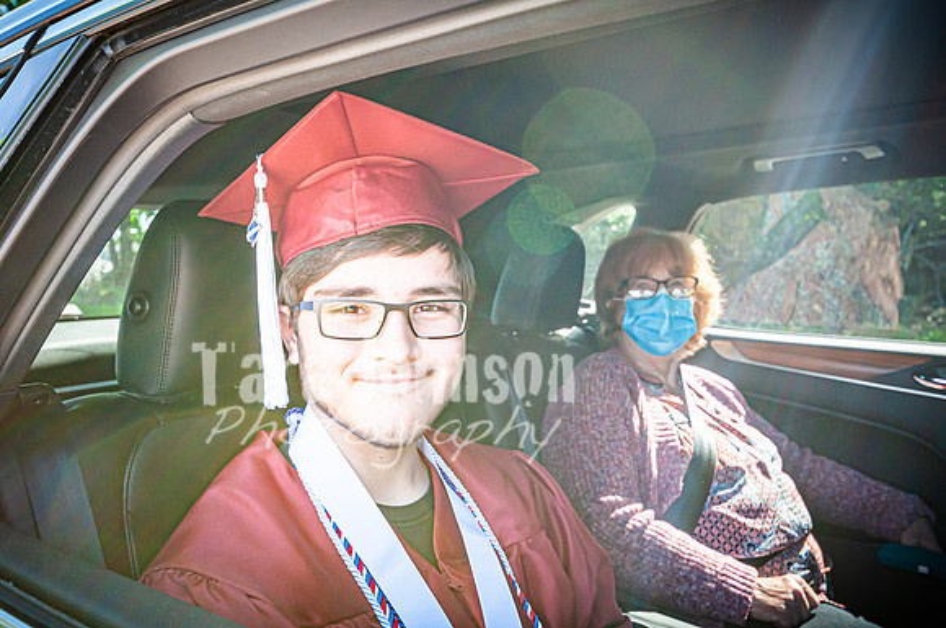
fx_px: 787
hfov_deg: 62.0
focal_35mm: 30
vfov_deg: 43.5
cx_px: 473
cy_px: 314
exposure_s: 1/100
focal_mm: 20
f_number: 5
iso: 400
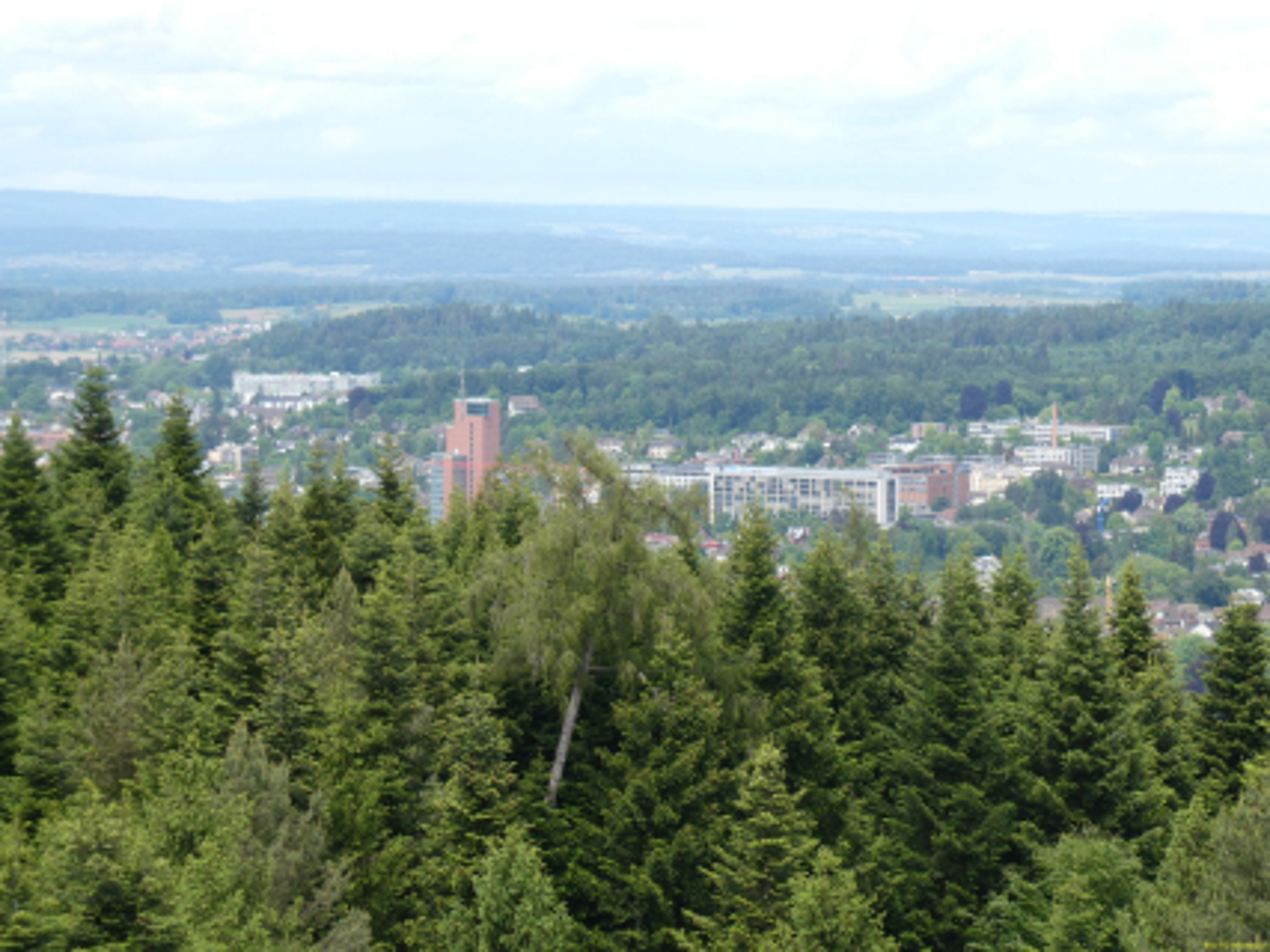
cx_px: 635
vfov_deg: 11.0
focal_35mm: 135
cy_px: 476
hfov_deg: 14.6
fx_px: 4952
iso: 80
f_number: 5.3
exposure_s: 1/200
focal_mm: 24.2
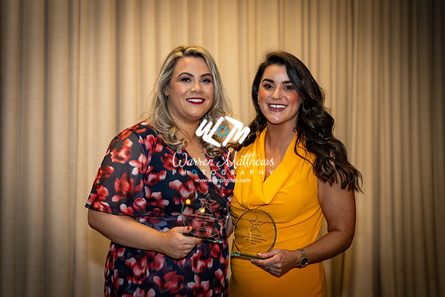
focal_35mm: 84
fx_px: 1032
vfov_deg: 16.4
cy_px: 149
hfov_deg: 24.3
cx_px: 235
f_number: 3.5
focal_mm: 64
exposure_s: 1/125
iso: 500
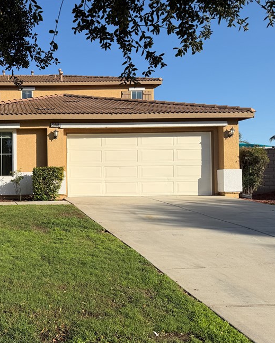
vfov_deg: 49.1
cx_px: 20
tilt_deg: +0.4
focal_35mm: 37
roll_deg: +1.4
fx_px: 376
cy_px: 173
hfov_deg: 37.2
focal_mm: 6.76
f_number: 1.78
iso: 80
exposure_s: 1/4167
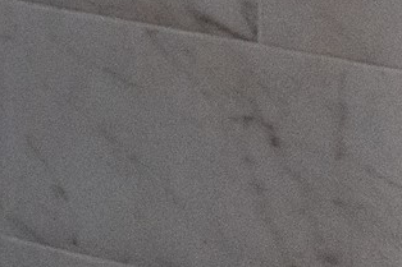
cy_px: -185
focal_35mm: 166
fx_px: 1853
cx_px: -685
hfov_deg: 10.1
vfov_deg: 8.0
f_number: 11
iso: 1000
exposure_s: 1/30
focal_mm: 16
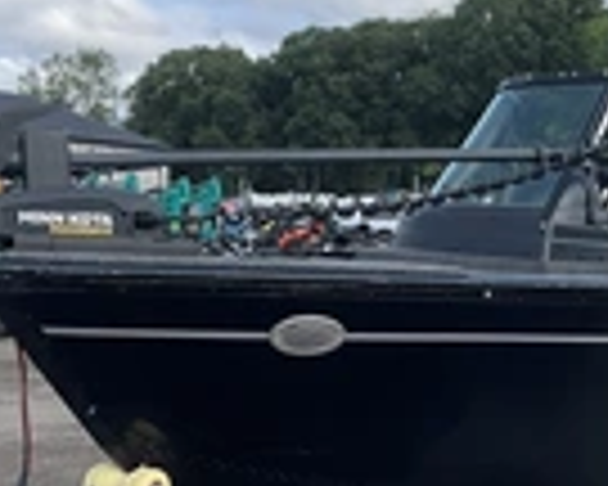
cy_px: 266
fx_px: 1512
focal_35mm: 84
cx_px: 495
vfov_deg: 18.3
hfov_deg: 22.4
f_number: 1.8
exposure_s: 1/1098
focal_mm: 3
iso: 25
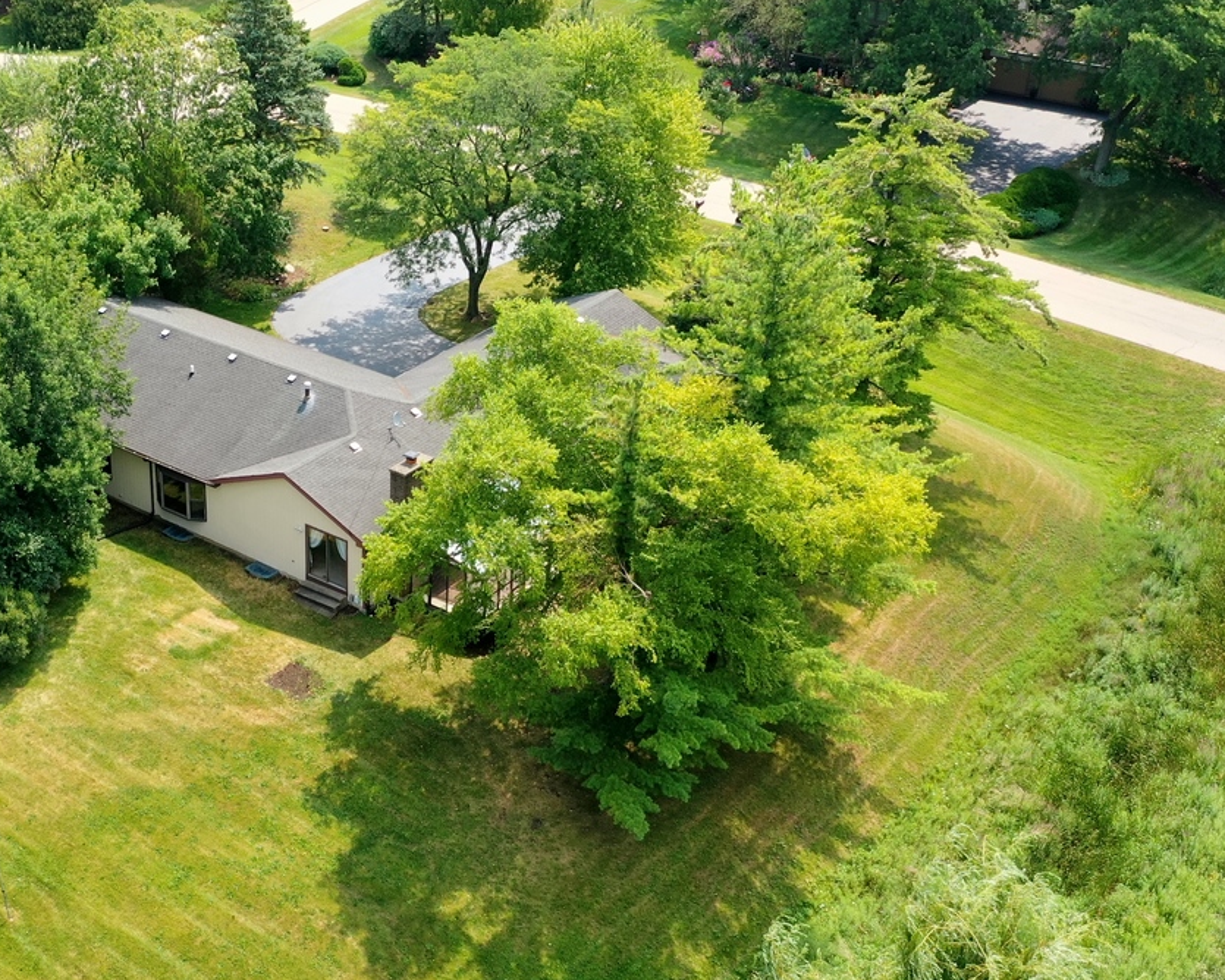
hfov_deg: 35.8
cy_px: 540
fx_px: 1849
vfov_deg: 29.7
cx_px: 298
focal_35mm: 51
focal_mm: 10.26
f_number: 5
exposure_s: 1/200
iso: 100
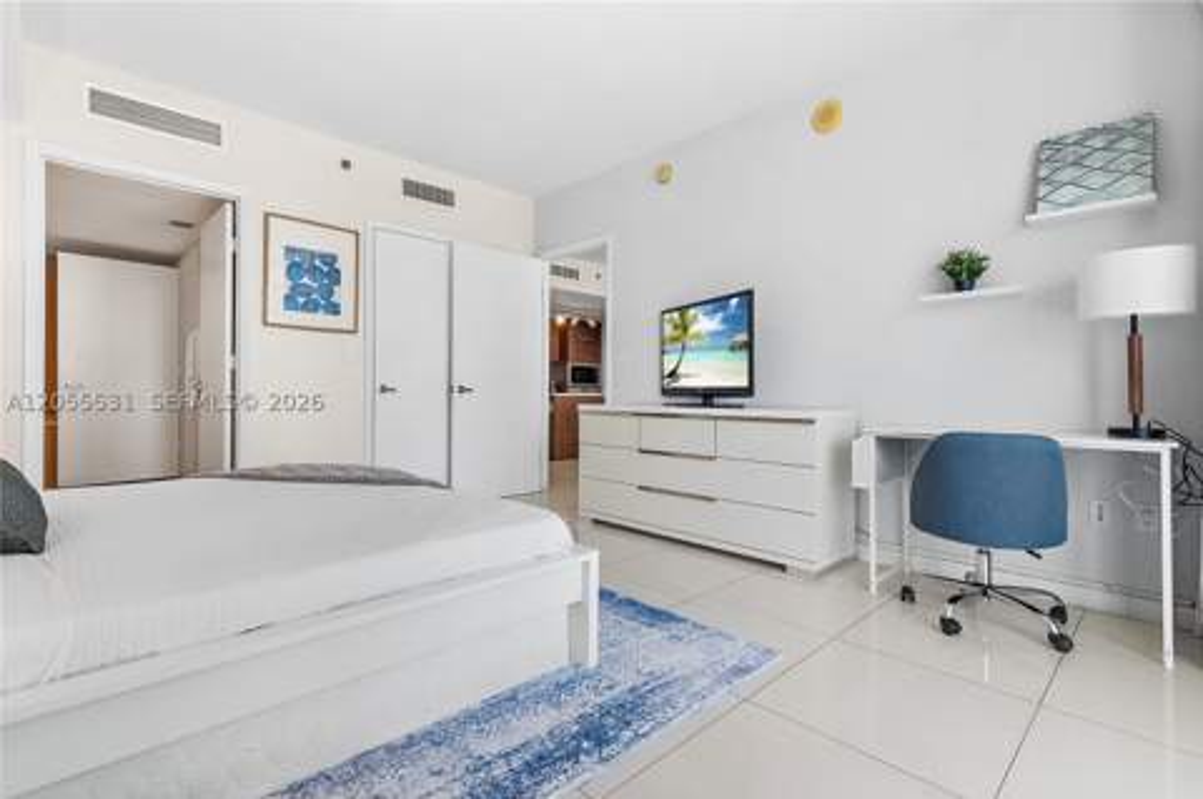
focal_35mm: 16
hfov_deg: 96.8
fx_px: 534
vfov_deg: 73.6
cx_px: 602
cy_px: 400
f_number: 8
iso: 200
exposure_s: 1/8
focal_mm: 16
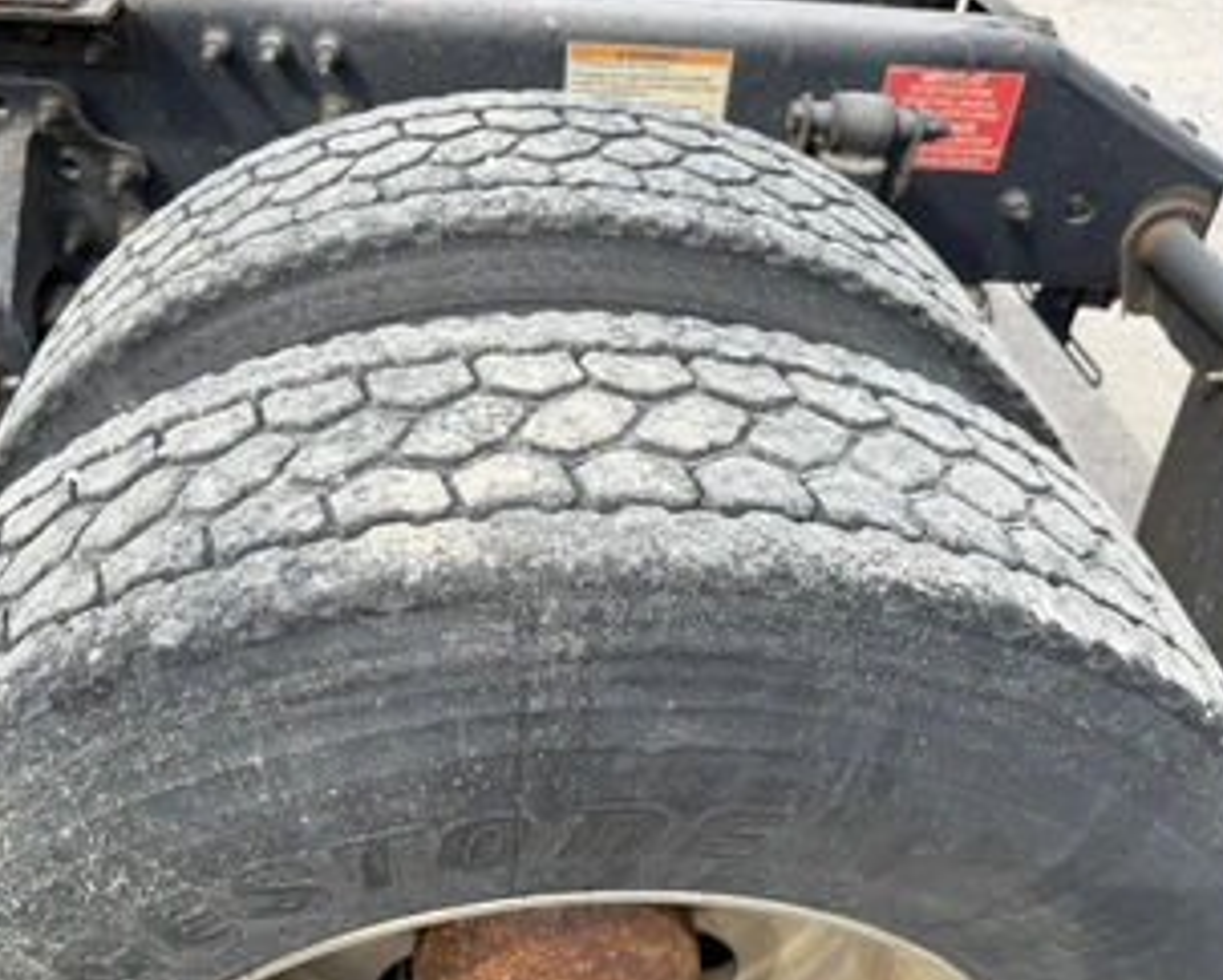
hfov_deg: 57.1
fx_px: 1123
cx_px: 603
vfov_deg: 47.1
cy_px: 522
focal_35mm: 31
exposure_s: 1/1292
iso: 80
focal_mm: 6.76
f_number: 1.78
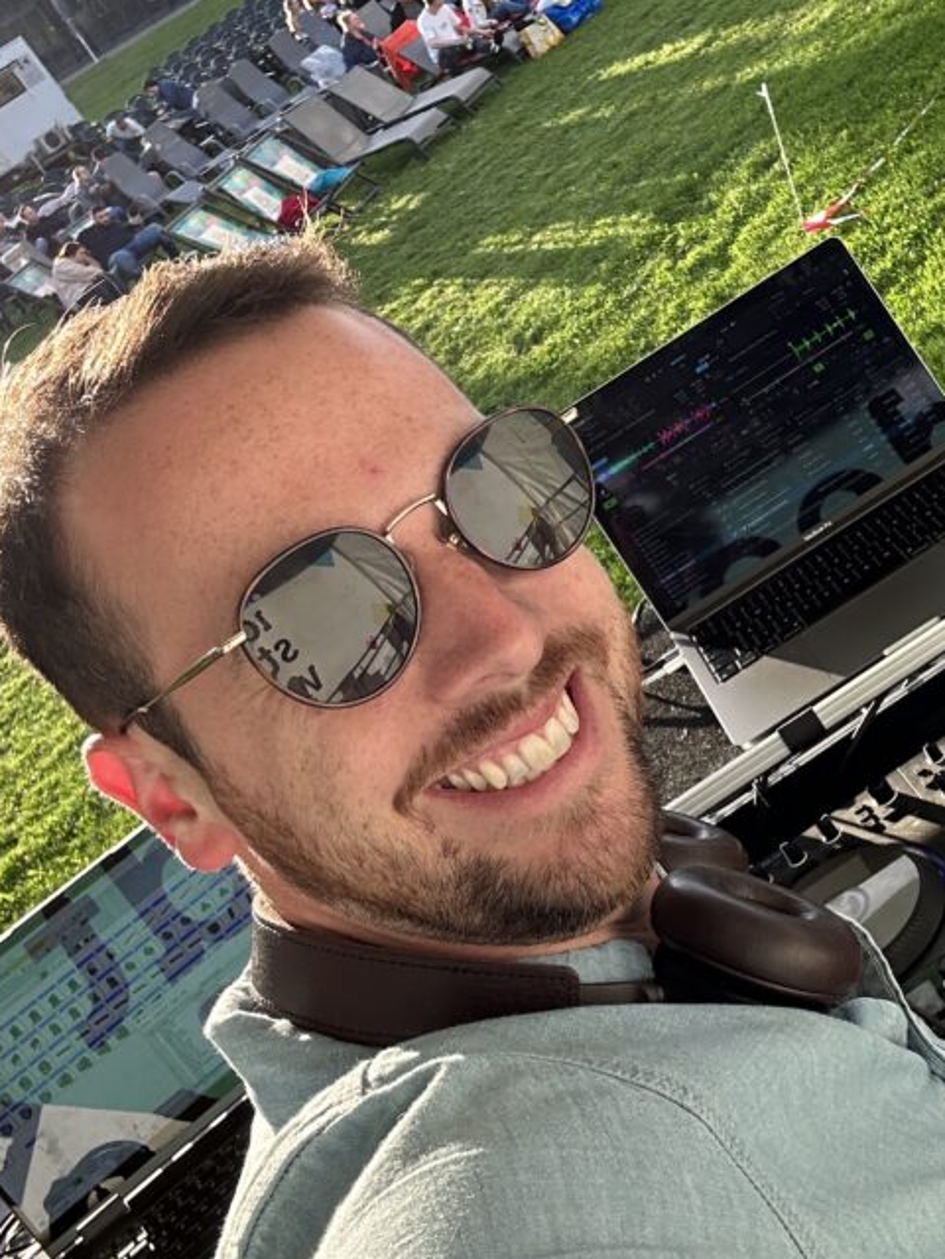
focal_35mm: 48
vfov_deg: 39.3
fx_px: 1747
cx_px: 642
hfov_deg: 30.0
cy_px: 458
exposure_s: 1/217
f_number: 1.9
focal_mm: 2.69
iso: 25
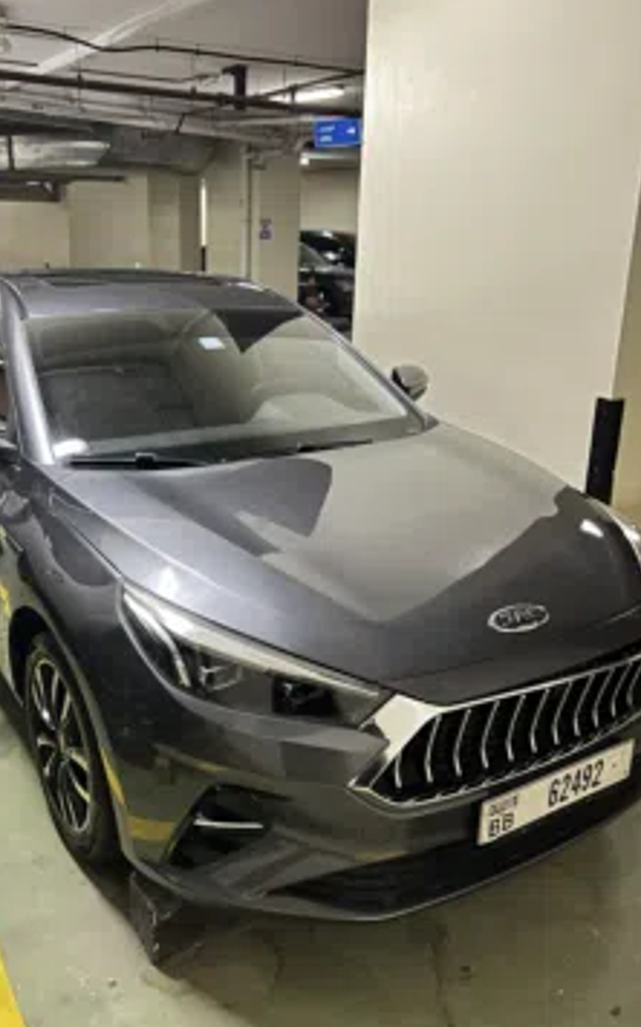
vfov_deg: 61.2
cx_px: 280
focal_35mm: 31
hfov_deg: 40.5
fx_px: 868
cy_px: 482
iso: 400
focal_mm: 5.7
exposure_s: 1/9
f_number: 1.5
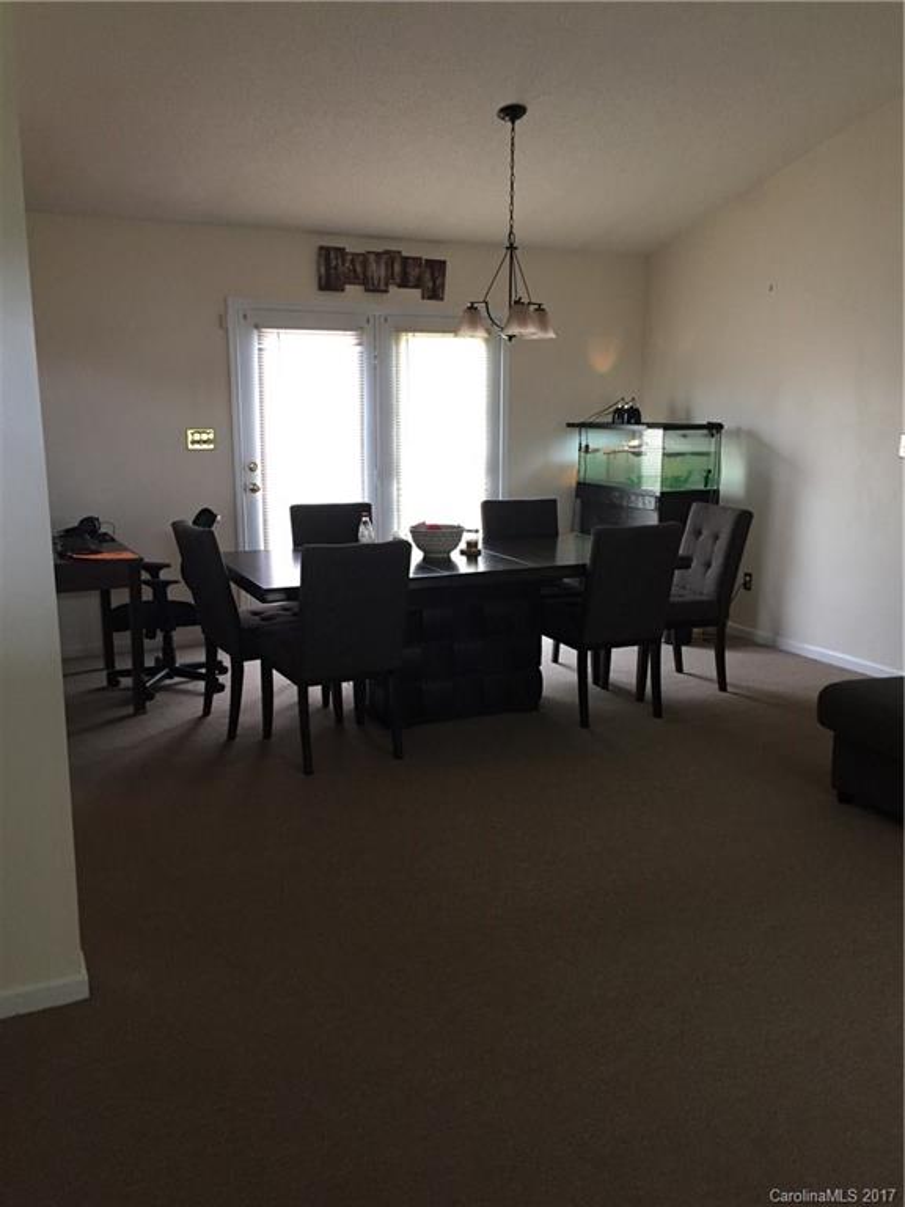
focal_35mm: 29
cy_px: 604
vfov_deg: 61.7
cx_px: 452
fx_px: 1011
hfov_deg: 48.2
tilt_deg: -11.0
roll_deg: -0.9
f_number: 2.2
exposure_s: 1/30
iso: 125
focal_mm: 4.15
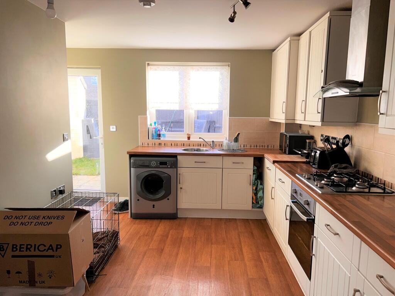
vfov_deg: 53.1
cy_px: 148
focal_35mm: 26
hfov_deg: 67.3
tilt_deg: -7.8
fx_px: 297
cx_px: 198
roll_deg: -0.7
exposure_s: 1/321
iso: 32
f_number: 1.5
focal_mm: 5.7
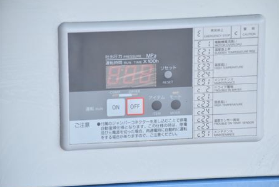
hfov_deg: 11.6
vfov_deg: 7.8
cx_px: 153
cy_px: 98
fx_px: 1369
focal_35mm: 177
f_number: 6.3
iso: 1250
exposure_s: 1/1250
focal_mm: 105
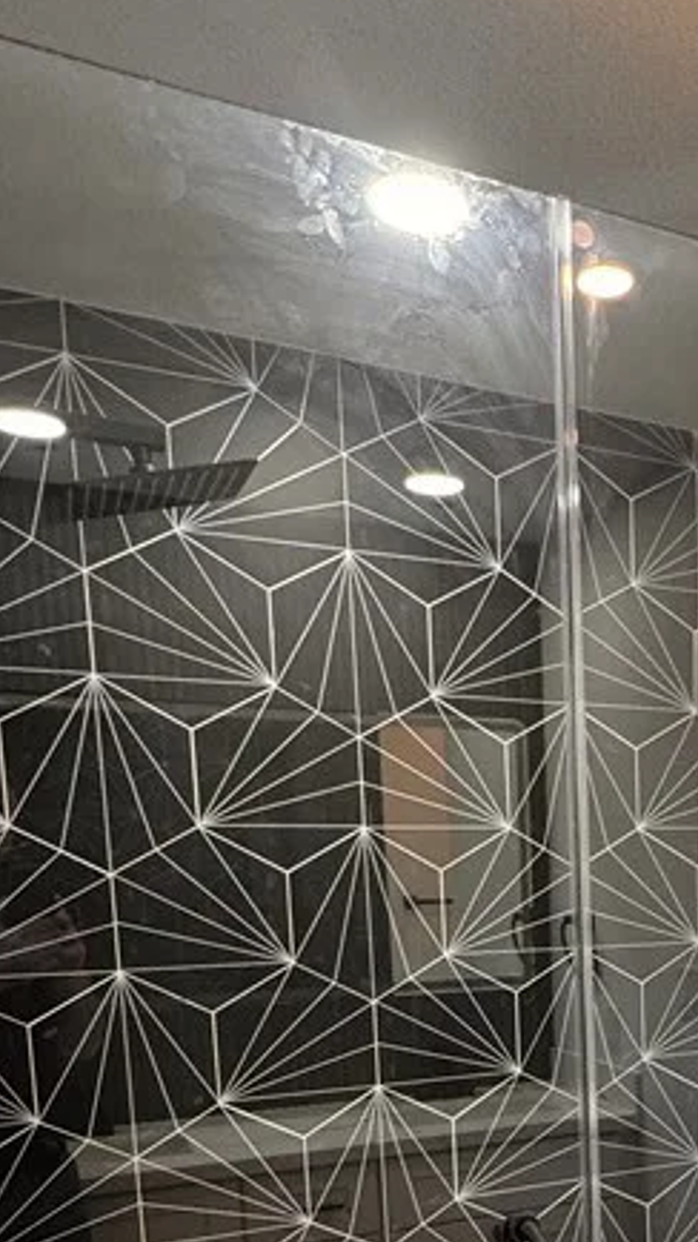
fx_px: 1185
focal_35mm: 36
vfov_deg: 51.1
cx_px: 721
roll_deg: +0.9
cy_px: 1033
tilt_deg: -6.8
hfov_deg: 30.2
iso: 250
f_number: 2.2
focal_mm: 2.22
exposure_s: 1/60
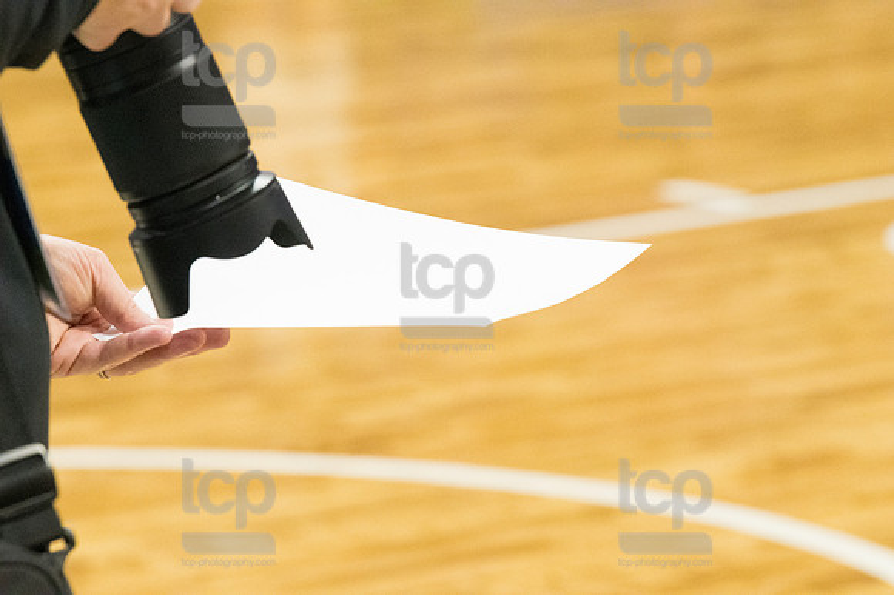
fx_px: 7445
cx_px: 447
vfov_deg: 4.6
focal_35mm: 300
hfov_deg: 6.9
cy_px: 298
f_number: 6.3
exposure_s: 1/800
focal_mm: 200
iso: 8000
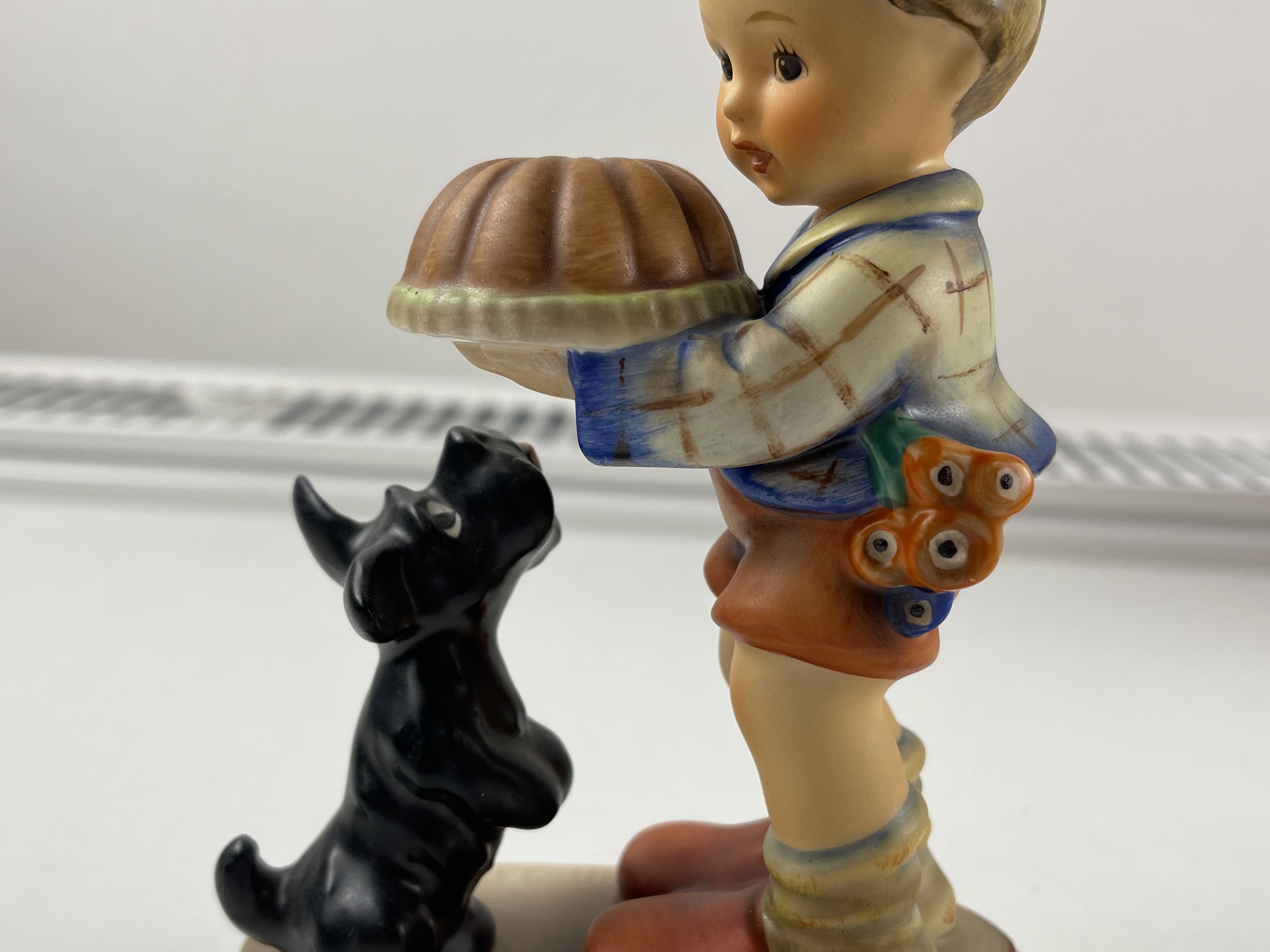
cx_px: 606
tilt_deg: -14.0
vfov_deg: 36.8
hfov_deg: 47.9
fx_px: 1431
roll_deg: -3.3
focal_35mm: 39
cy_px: 497
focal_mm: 5.1
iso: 32
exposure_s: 1/186
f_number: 1.6
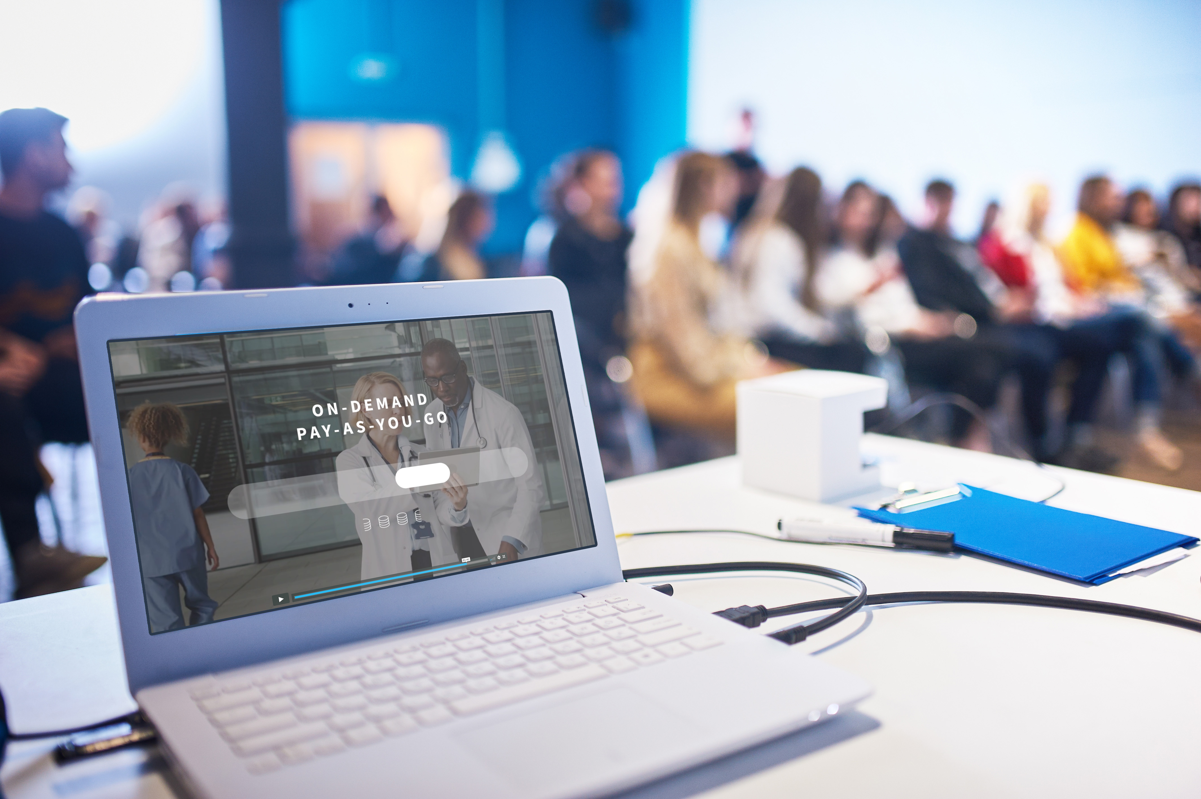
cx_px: 600
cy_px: 400
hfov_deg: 54.5
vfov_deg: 37.8
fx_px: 1167
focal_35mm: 35
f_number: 1.4
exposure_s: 1/125
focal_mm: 35
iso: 800
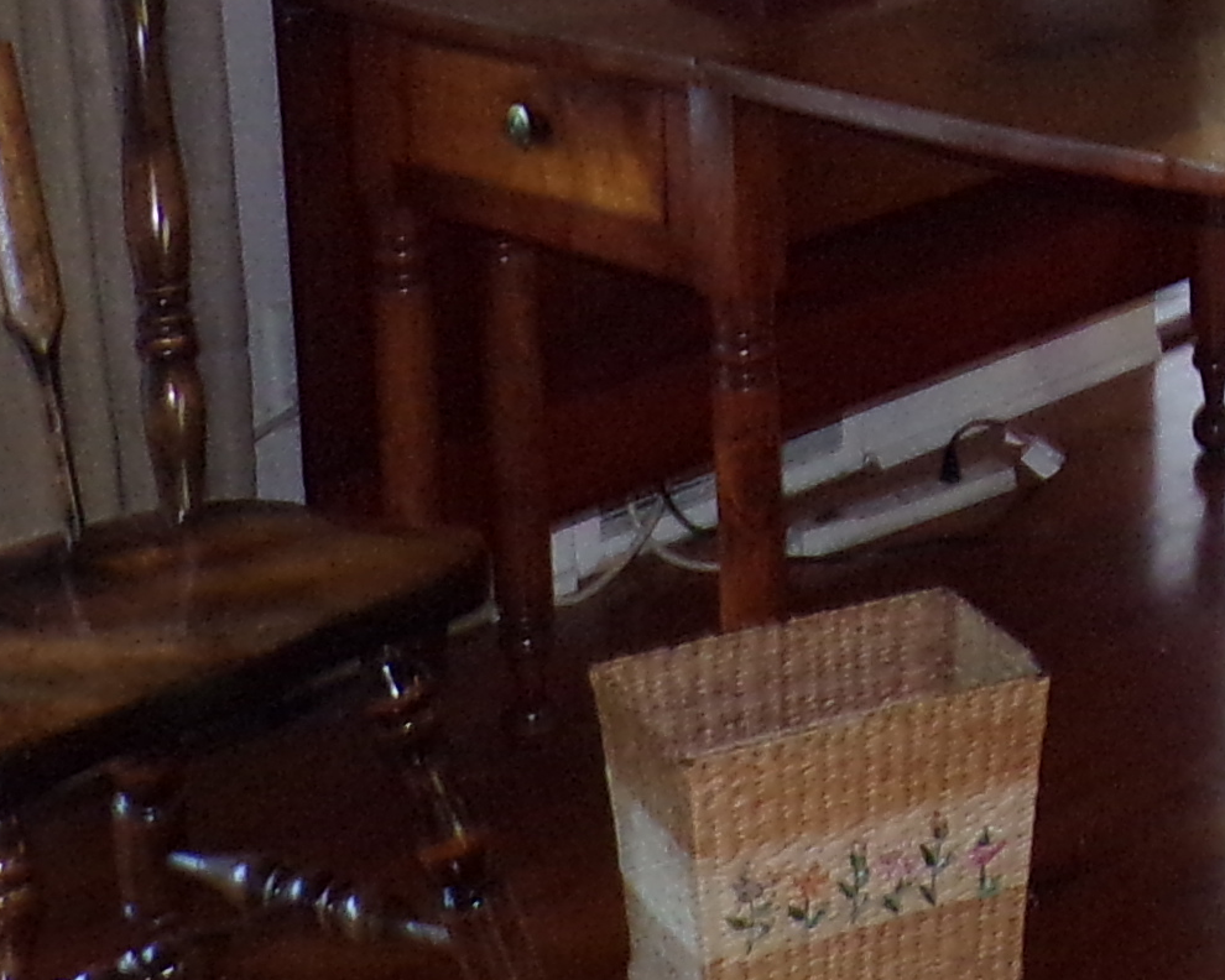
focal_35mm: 109
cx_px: 1885
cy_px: -303
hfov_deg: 16.0
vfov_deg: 13.6
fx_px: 3952
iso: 204
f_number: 3
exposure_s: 1/17
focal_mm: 4.3
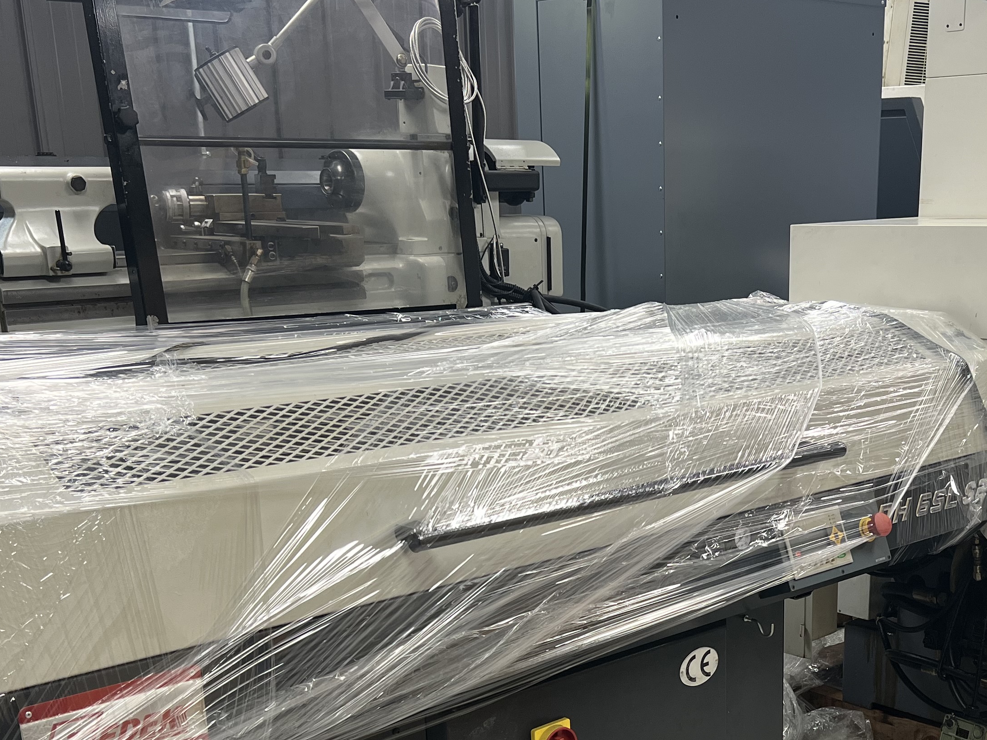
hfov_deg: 39.3
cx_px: 638
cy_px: 628
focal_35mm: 48
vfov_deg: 29.3
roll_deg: +1.3
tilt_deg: -17.4
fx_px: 1369
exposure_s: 1/60
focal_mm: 5.7
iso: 64
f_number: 1.5
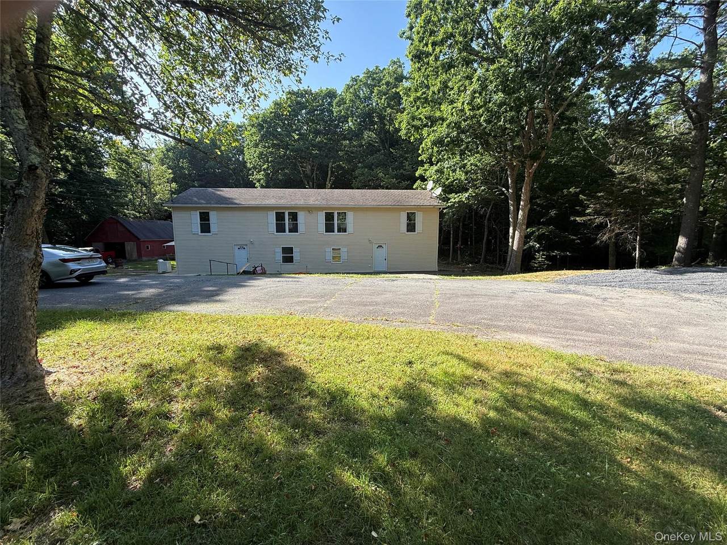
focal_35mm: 14
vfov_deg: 85.7
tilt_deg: -7.1
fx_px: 294
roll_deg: +0.6
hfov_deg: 102.1
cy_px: 272
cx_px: 364
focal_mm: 2.22
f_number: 2.2
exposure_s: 1/433
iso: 50
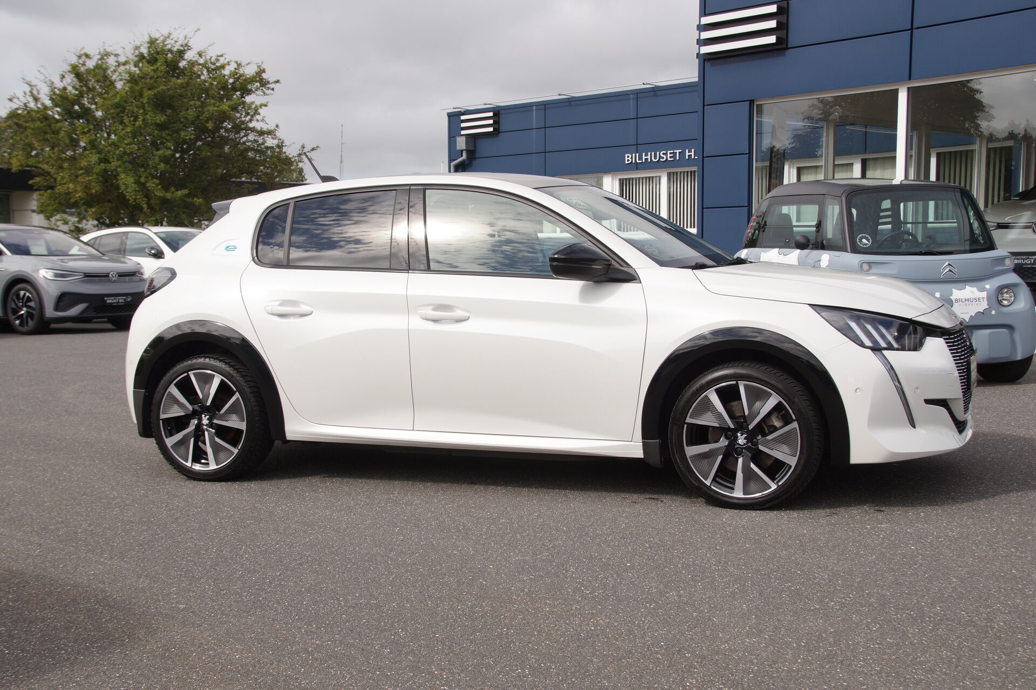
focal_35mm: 42
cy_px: 345
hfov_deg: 46.4
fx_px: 1208
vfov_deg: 31.9
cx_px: 518
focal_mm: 28
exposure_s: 1/250
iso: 100
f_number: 8
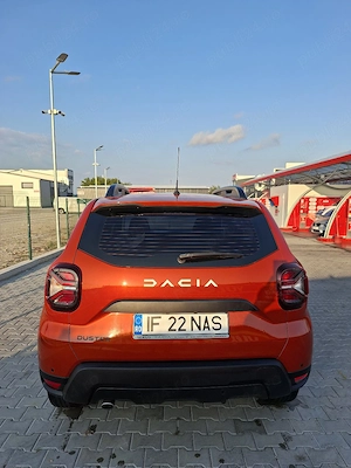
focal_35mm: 23
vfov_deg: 73.9
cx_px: 176
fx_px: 311
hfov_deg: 58.9
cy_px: 234
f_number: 1.8
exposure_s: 1/1429
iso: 50
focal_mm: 5.54
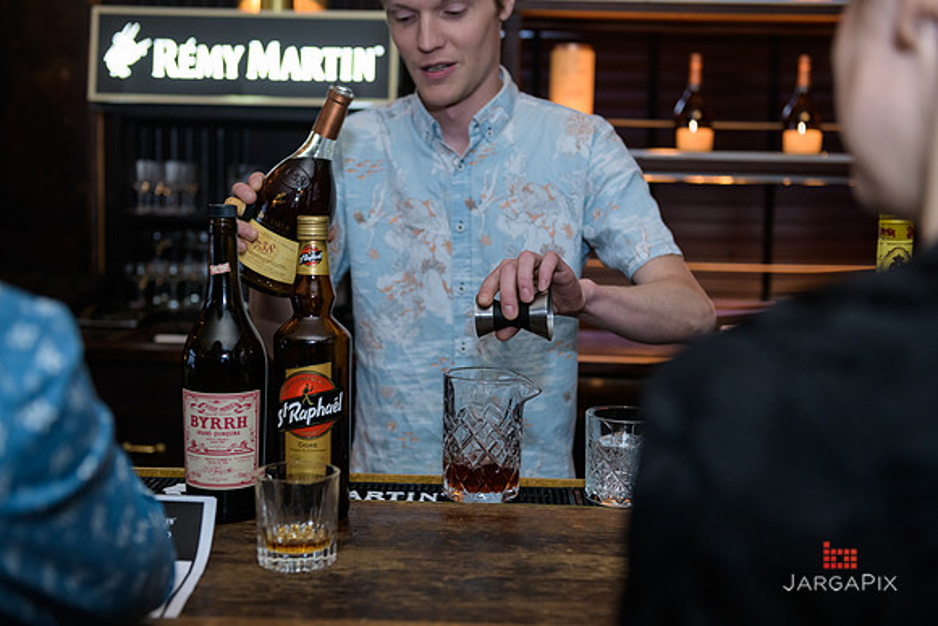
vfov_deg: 28.1
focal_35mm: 48
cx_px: 469
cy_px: 313
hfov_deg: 41.1
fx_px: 1251
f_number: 3.2
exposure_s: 1/125
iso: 1000
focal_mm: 48
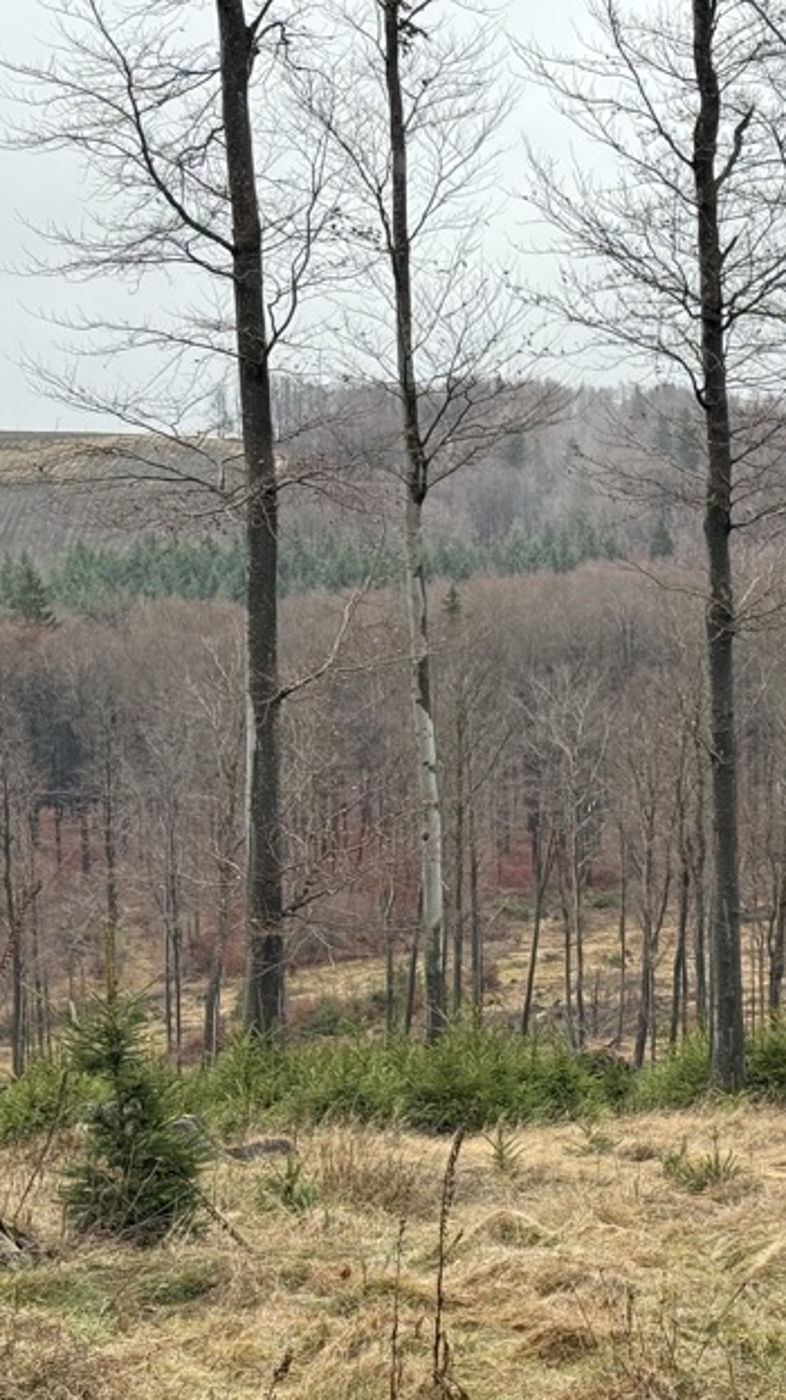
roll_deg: +0.8
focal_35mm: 86
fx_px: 3189
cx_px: 669
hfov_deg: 13.9
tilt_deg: -4.7
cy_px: 818
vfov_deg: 24.7
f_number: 1.78
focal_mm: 6.76
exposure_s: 1/545
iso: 100
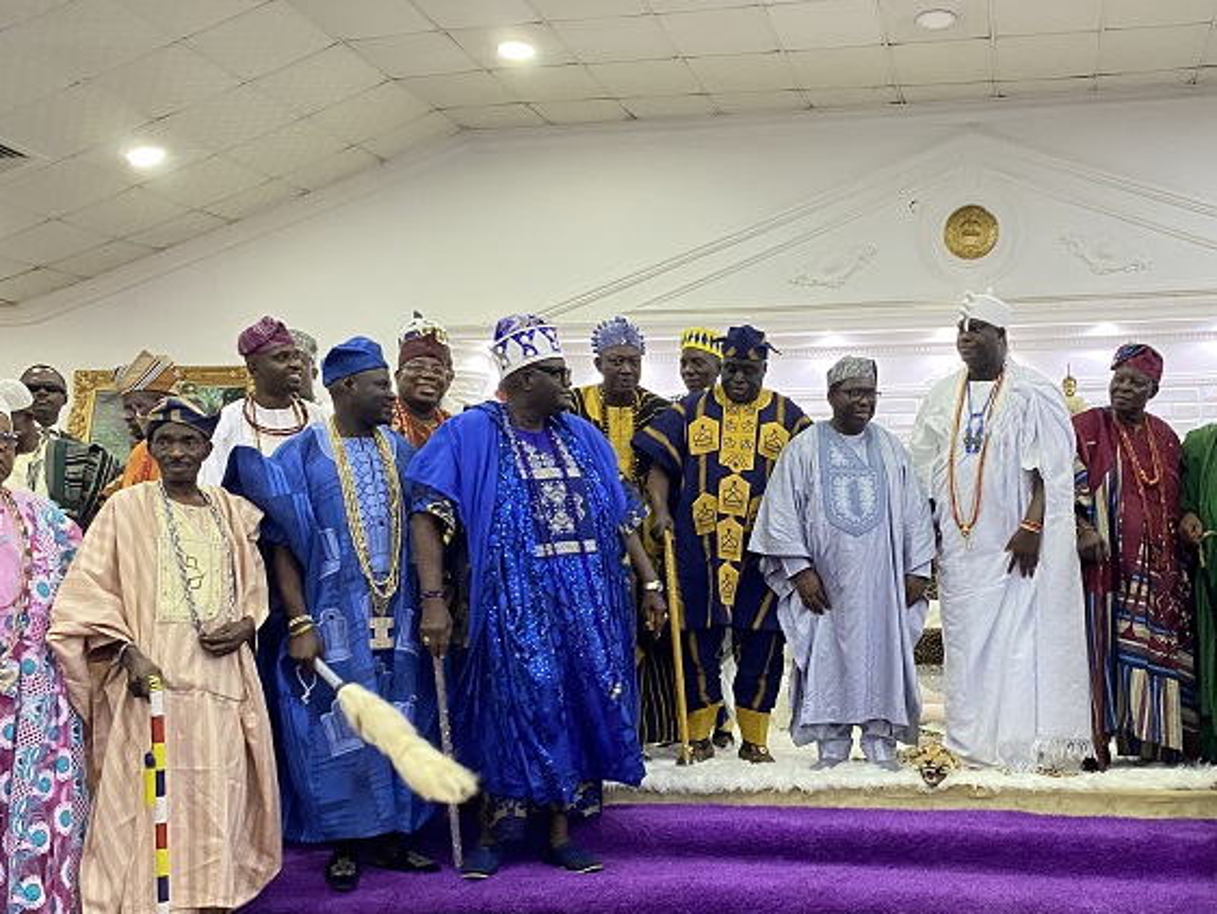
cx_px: 810
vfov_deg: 38.4
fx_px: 1301
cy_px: 578
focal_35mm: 37
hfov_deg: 49.3
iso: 320
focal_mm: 4.25
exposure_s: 1/49
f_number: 1.8
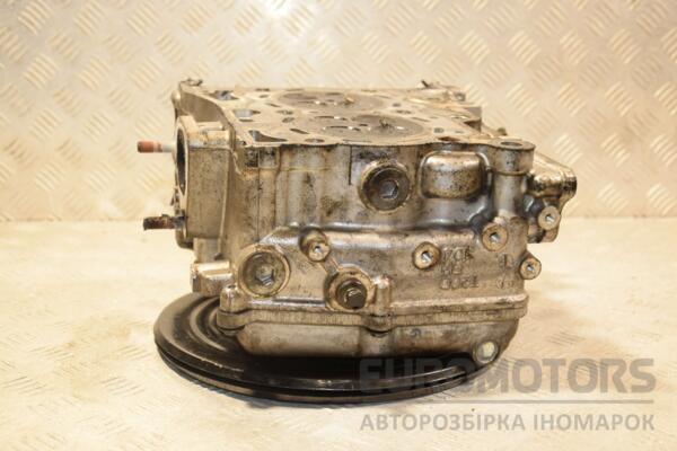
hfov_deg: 38.9
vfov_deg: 26.5
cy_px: 226
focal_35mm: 51
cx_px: 338
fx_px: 959
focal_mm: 34
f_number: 5
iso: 800
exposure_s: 1/160
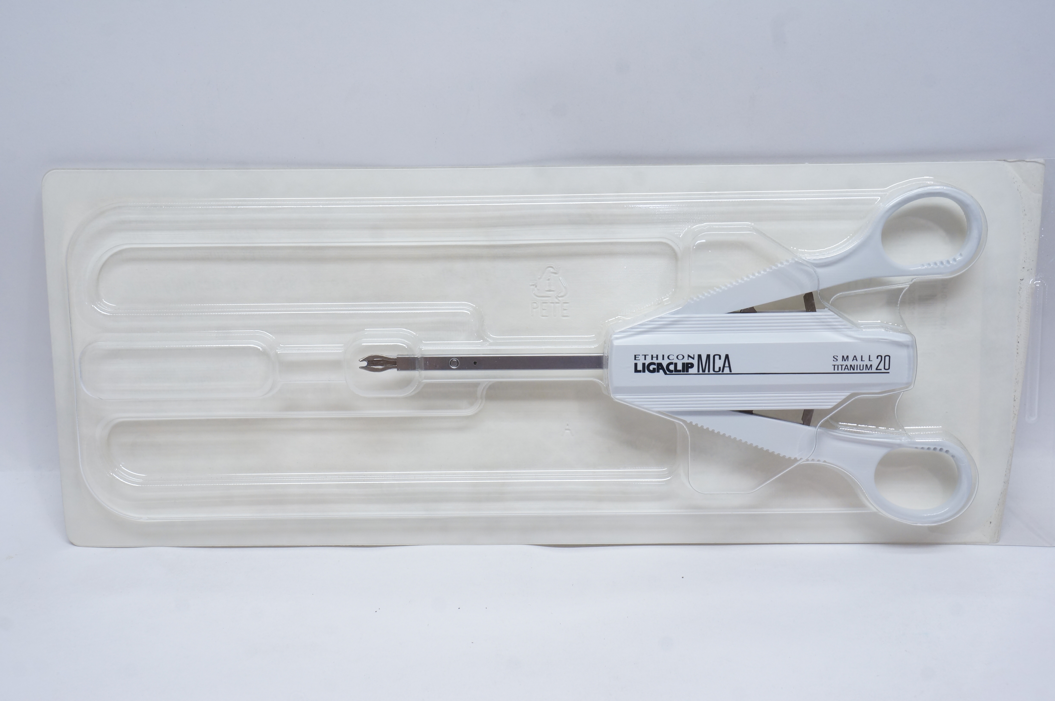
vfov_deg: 29.8
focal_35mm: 45
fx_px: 1317
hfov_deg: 43.6
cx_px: 528
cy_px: 350
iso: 400
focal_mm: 30
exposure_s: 1/13
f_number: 11
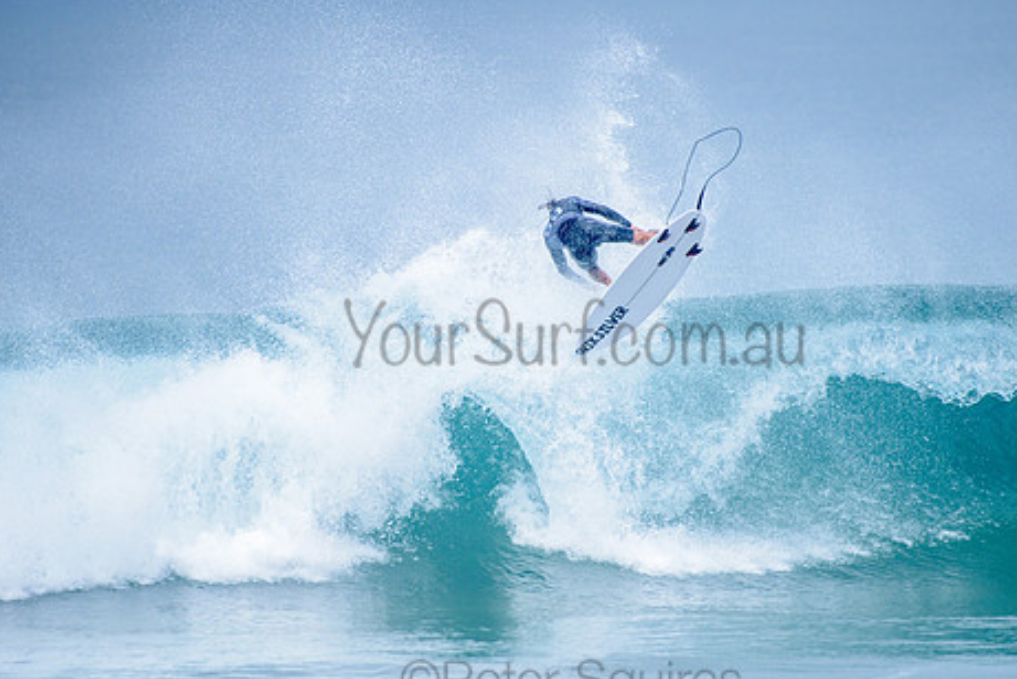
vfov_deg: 2.2
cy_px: 314
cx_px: 571
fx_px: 17780
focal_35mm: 629
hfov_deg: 3.3
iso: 400
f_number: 5.6
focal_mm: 500
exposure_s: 1/2000
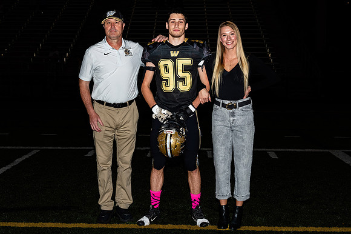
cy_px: 114
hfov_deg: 34.3
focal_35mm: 58
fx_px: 568
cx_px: 163
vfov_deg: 23.2
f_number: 5
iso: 320
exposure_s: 1/200
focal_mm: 32
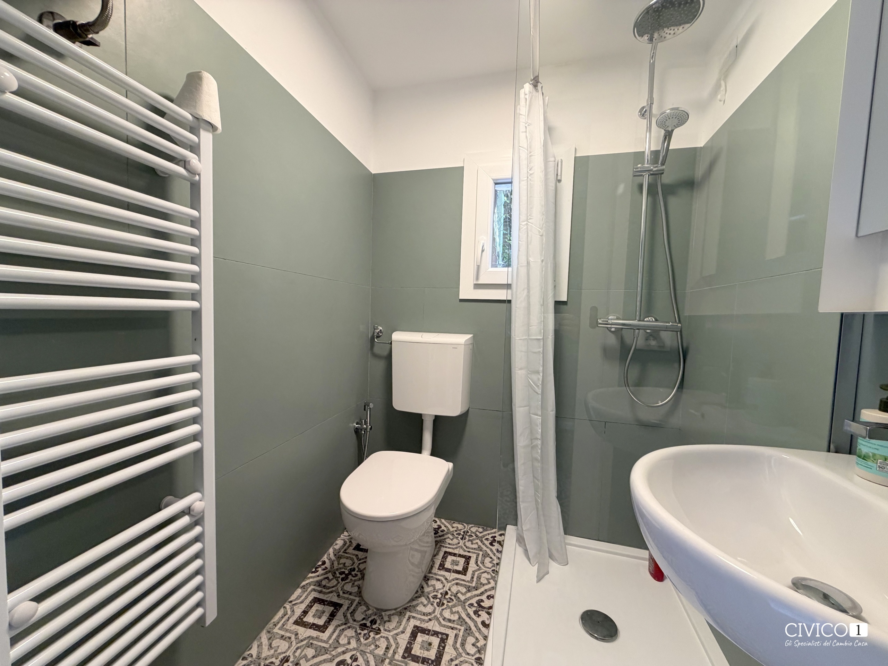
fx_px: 359
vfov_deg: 85.7
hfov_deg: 102.1
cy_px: 333
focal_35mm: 14
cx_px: 444
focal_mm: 2.22
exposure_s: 1/121
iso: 250
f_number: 2.2
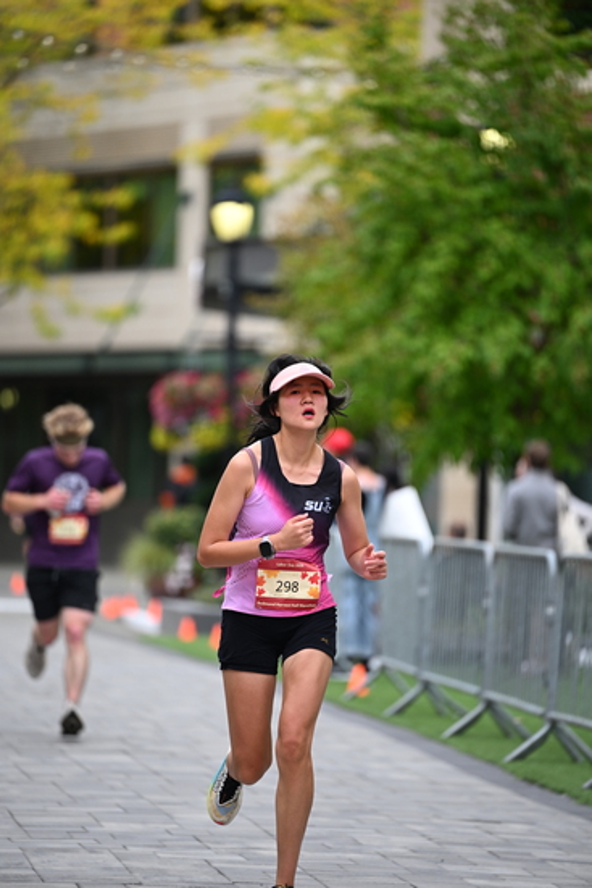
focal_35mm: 200
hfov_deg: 6.9
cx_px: 296
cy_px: 444
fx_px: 4930
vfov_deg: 10.3
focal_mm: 200
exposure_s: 1/2000
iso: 640
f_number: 2.8
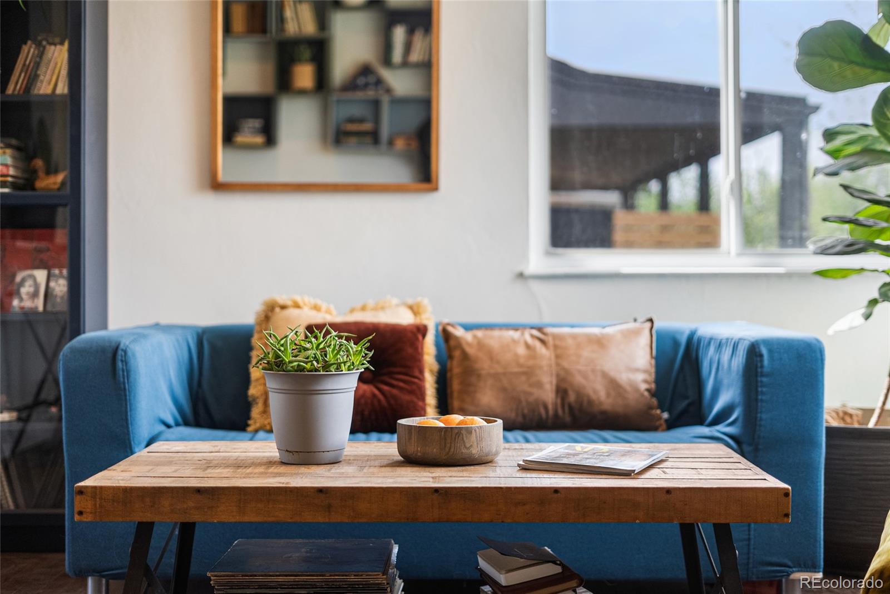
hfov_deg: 39.6
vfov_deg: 27.0
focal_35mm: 50
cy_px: 297
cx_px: 445
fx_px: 1236
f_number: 1.8
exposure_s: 1/400
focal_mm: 50
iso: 250
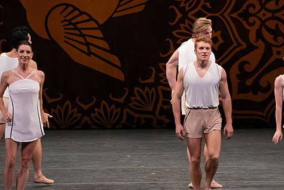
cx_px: 197
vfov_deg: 3.0
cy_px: 74
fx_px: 3575
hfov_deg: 4.5
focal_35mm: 453
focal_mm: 324
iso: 5000
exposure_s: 1/400
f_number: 10
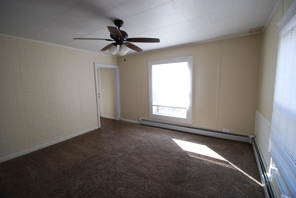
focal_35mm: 15
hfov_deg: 100.3
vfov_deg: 77.5
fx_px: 123
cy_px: 99
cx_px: 148
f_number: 3.5
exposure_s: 1/30
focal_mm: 10
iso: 100
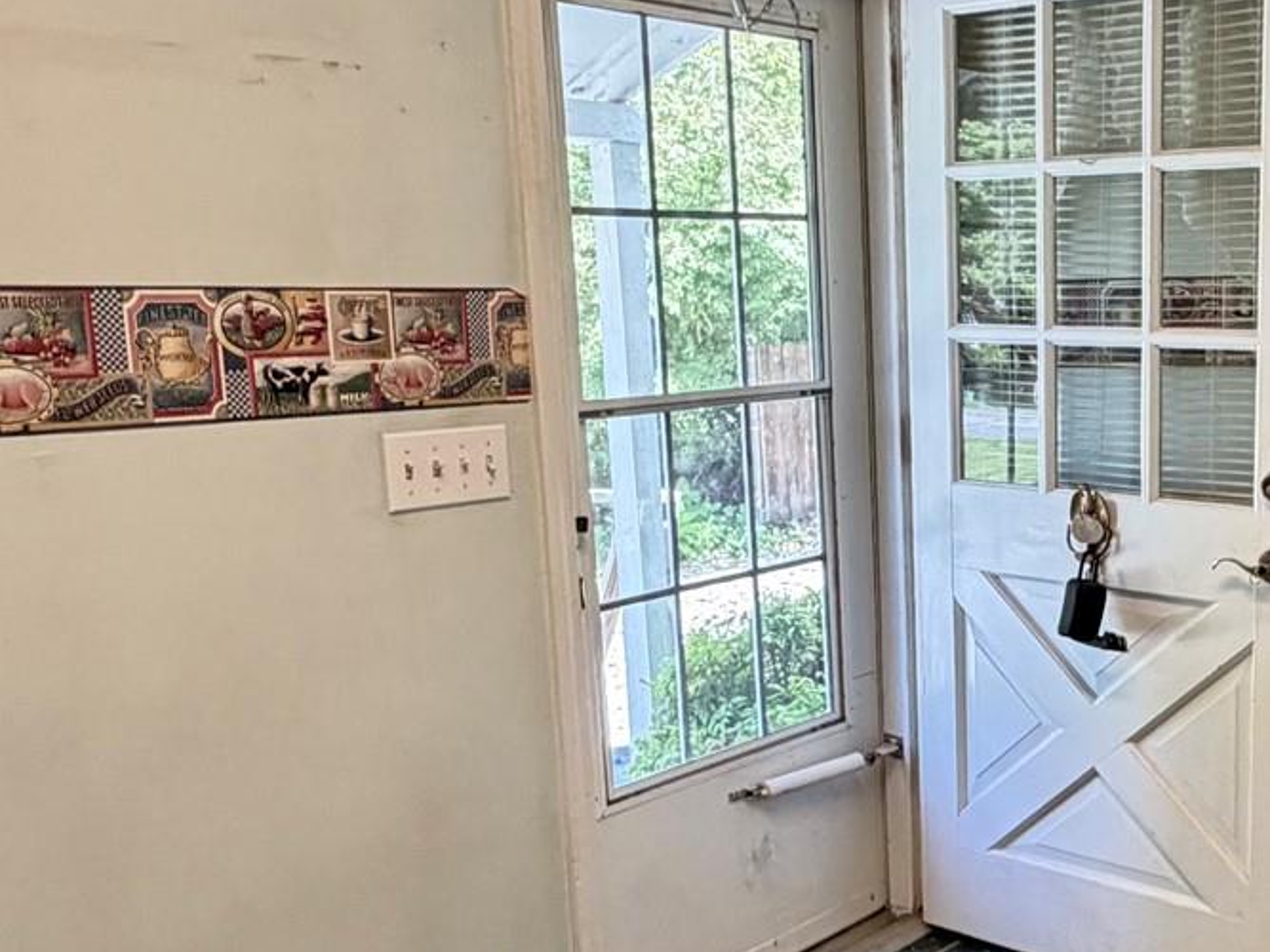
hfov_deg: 41.4
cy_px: 573
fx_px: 1577
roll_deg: +1.5
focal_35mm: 43
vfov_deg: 33.5
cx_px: 1066
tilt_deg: -10.9
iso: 320
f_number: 2.2
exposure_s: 1/120
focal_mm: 2.22
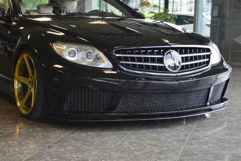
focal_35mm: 68
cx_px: 86
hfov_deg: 29.7
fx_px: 453
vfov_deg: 20.1
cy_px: 72
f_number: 6.3
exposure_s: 1/15
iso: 500
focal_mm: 35
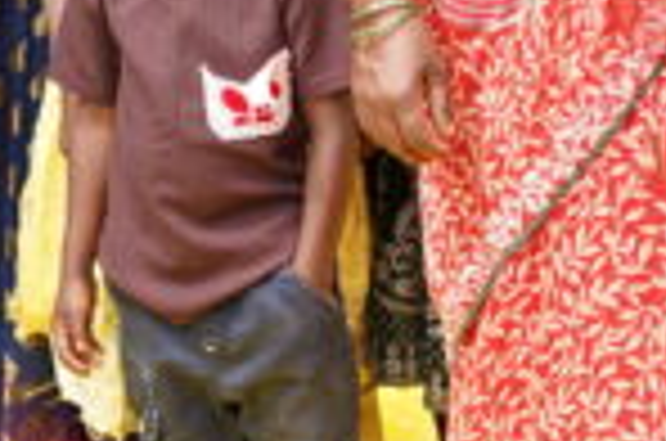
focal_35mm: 243
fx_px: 4486
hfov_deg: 8.2
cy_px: -83
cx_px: 1179
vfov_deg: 5.6
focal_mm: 35
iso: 100
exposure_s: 1/200
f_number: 4.5
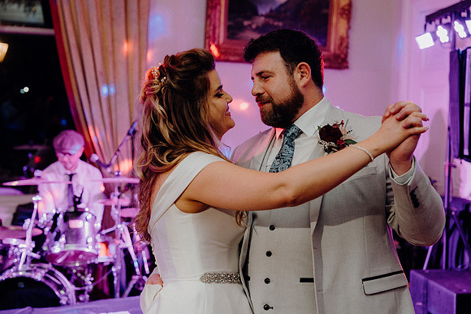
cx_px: 236
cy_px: 157
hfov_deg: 36.2
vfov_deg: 24.6
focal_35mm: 55
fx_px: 720
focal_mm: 55
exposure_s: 1/160
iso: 2500
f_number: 3.5
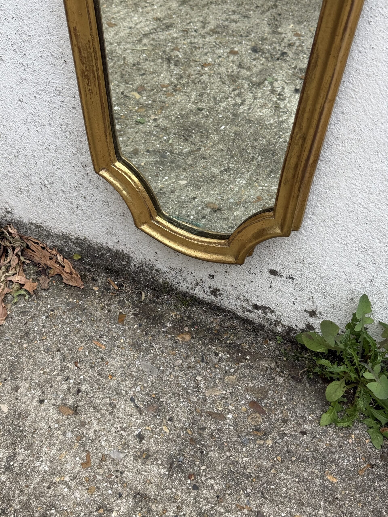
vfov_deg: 39.7
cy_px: 258
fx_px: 717
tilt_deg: -44.4
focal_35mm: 48
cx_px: 194
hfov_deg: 30.3
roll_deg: -2.0
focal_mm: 6.76
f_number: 1.78
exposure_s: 1/587
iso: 64
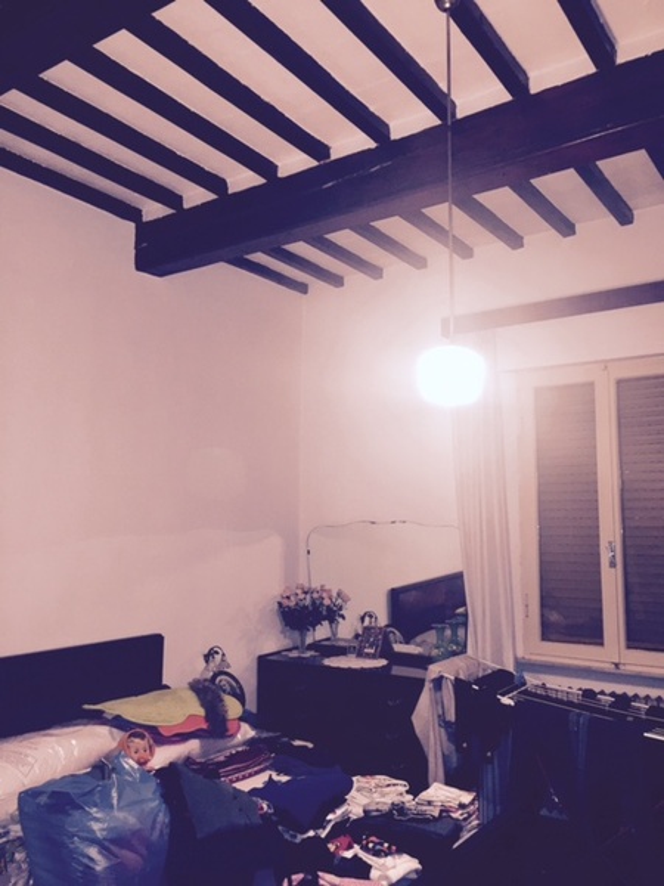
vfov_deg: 61.7
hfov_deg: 48.2
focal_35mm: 29
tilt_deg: +8.1
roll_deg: +0.0
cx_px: 332
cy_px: 443
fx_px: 742
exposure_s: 1/16
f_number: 2.2
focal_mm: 4.15
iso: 160
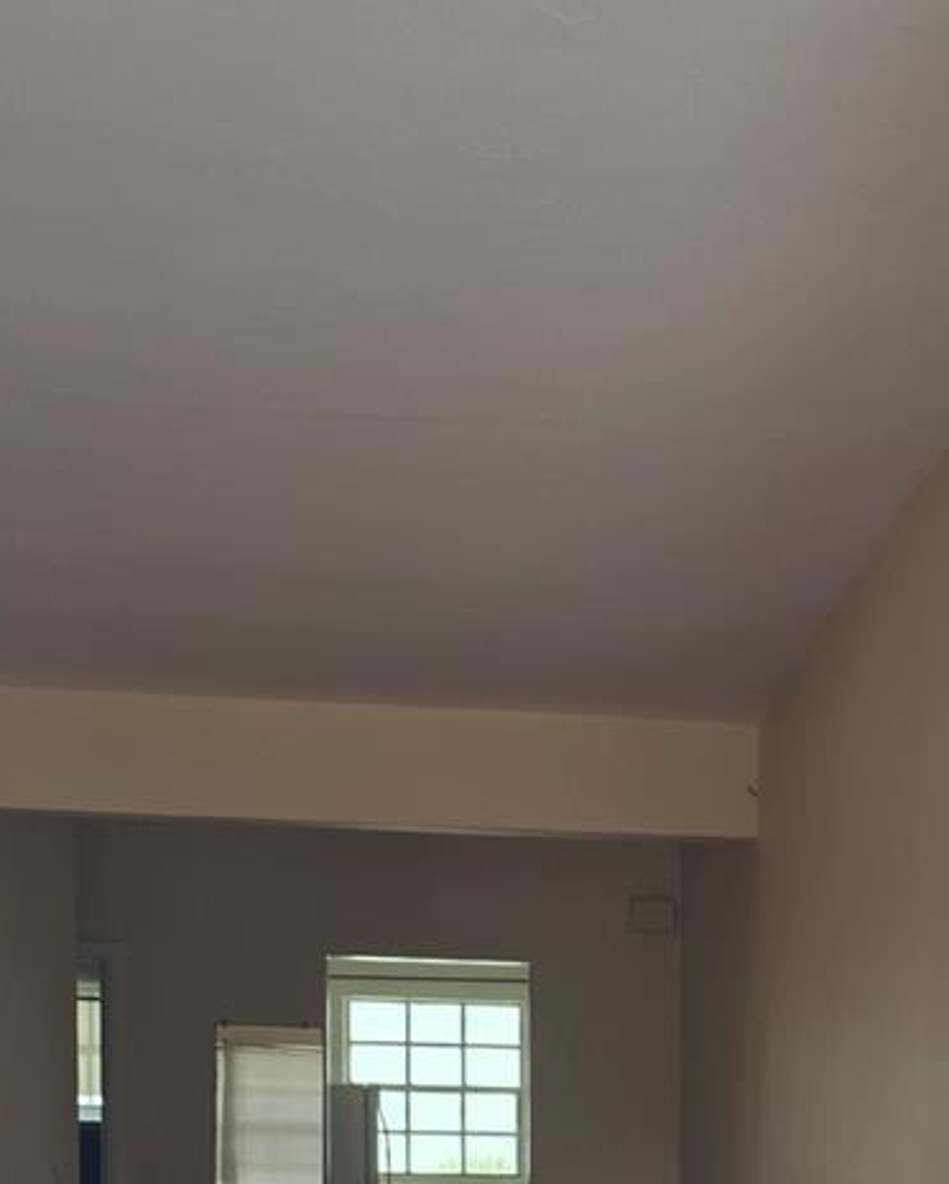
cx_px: 750
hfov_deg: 25.8
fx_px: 2034
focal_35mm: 58
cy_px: 1286
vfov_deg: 29.4
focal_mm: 6.3
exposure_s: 1/180
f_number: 1.7
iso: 40
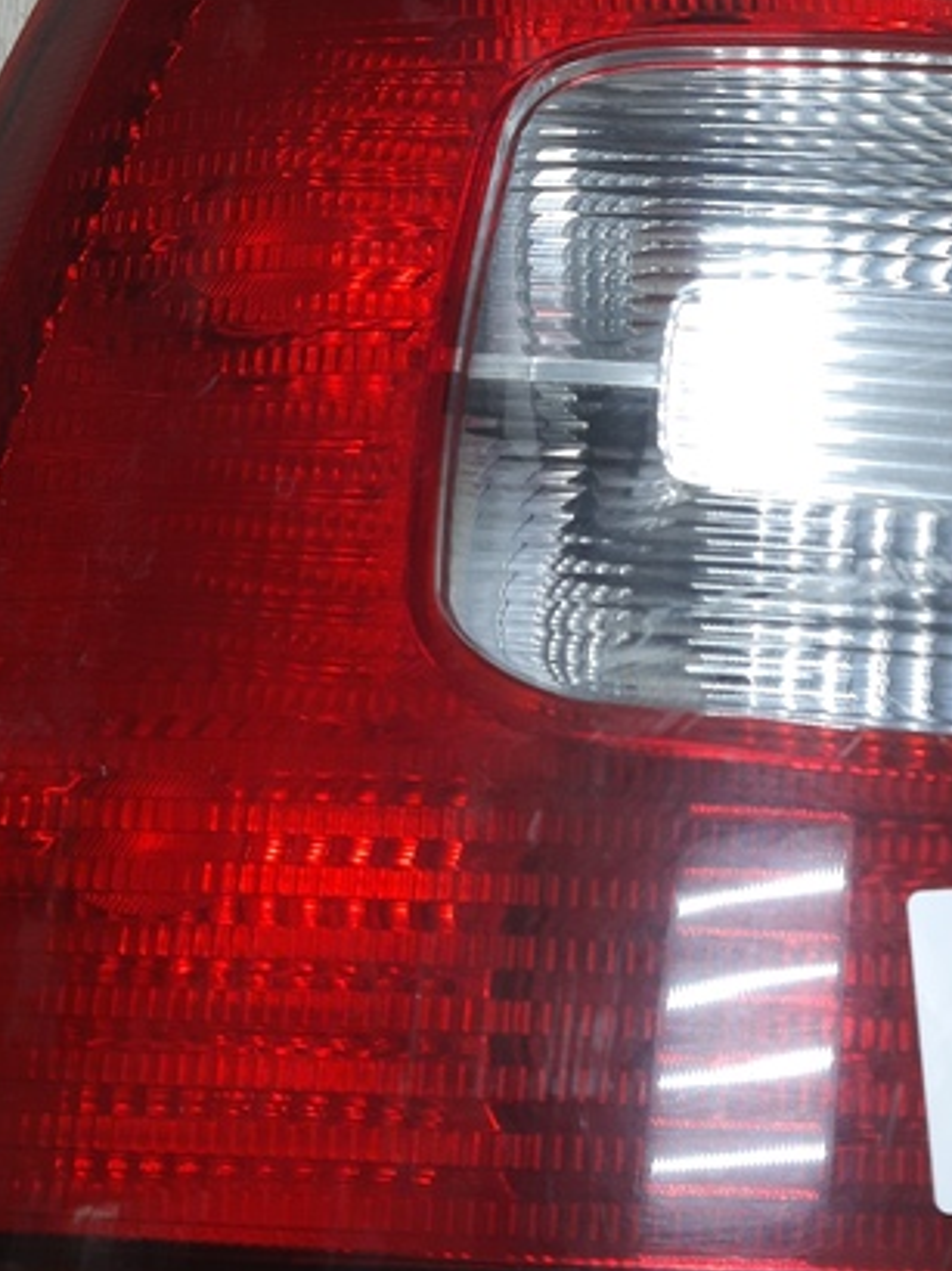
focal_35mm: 60
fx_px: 2202
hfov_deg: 23.9
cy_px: 533
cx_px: 788
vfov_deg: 32.1
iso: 160
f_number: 1.8
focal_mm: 5.23
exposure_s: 1/50
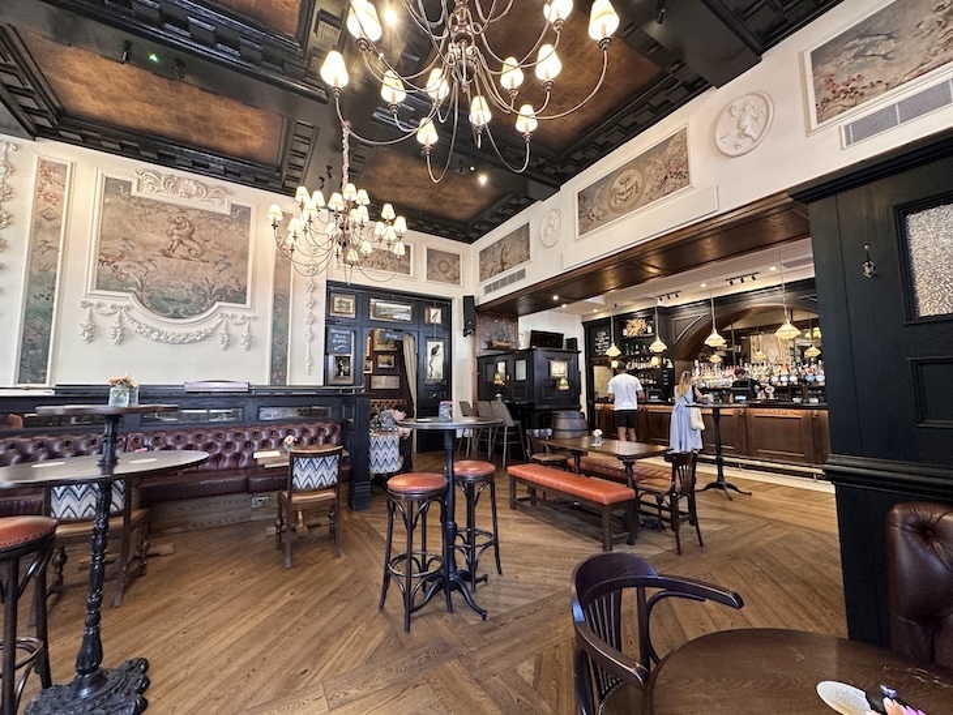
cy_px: 358
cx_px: 476
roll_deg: -0.5
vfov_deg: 85.7
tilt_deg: +6.2
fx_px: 386
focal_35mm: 14
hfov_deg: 102.0
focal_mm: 2.22
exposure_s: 1/50
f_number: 2.2
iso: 250
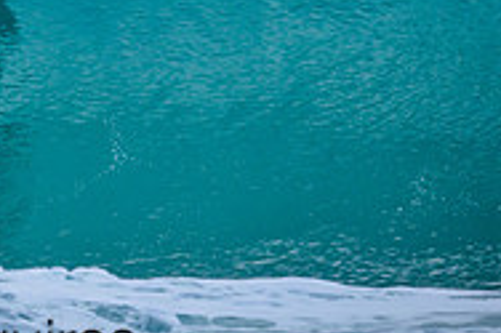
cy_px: -100
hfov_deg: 0.8
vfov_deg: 0.6
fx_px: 34385
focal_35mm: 2473
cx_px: -69
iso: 1250
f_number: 6.3
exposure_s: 1/2000
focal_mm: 800
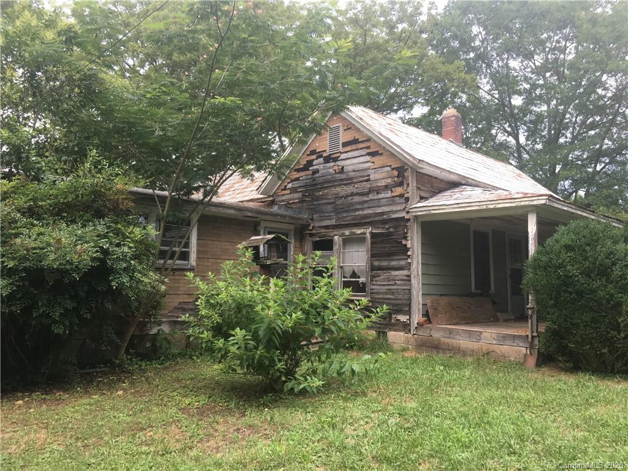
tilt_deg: +6.8
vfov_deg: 48.2
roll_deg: -1.1
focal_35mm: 29
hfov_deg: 61.7
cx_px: 314
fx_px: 526
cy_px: 236
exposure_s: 1/120
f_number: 2.2
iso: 40
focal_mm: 4.15
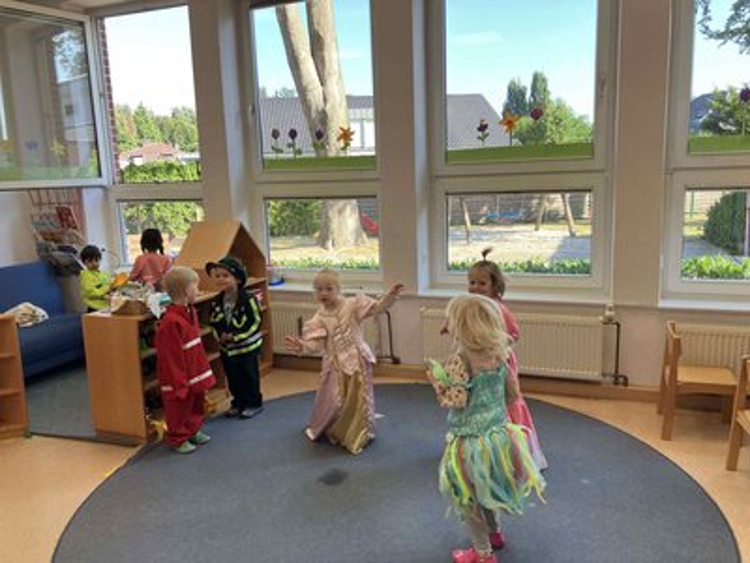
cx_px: 375
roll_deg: +1.7
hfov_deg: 63.4
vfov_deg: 49.7
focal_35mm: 28
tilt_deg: -9.4
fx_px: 607
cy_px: 282
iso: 25
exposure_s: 1/100
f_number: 1.8
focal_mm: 3.99
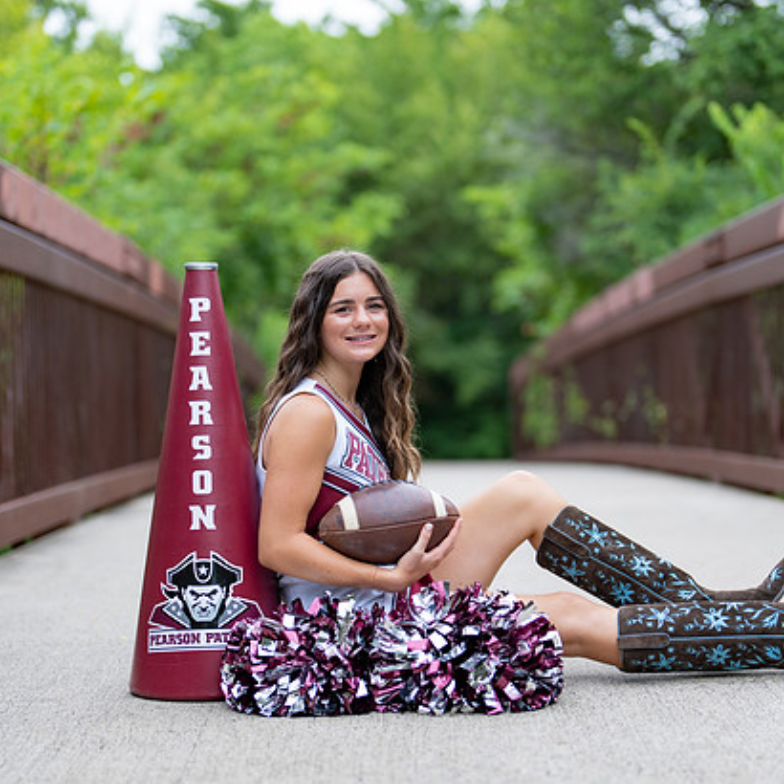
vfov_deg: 21.9
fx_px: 2024
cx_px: 426
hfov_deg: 21.9
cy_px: 432
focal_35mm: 79
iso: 100
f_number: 1.2
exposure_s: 1/400
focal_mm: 50
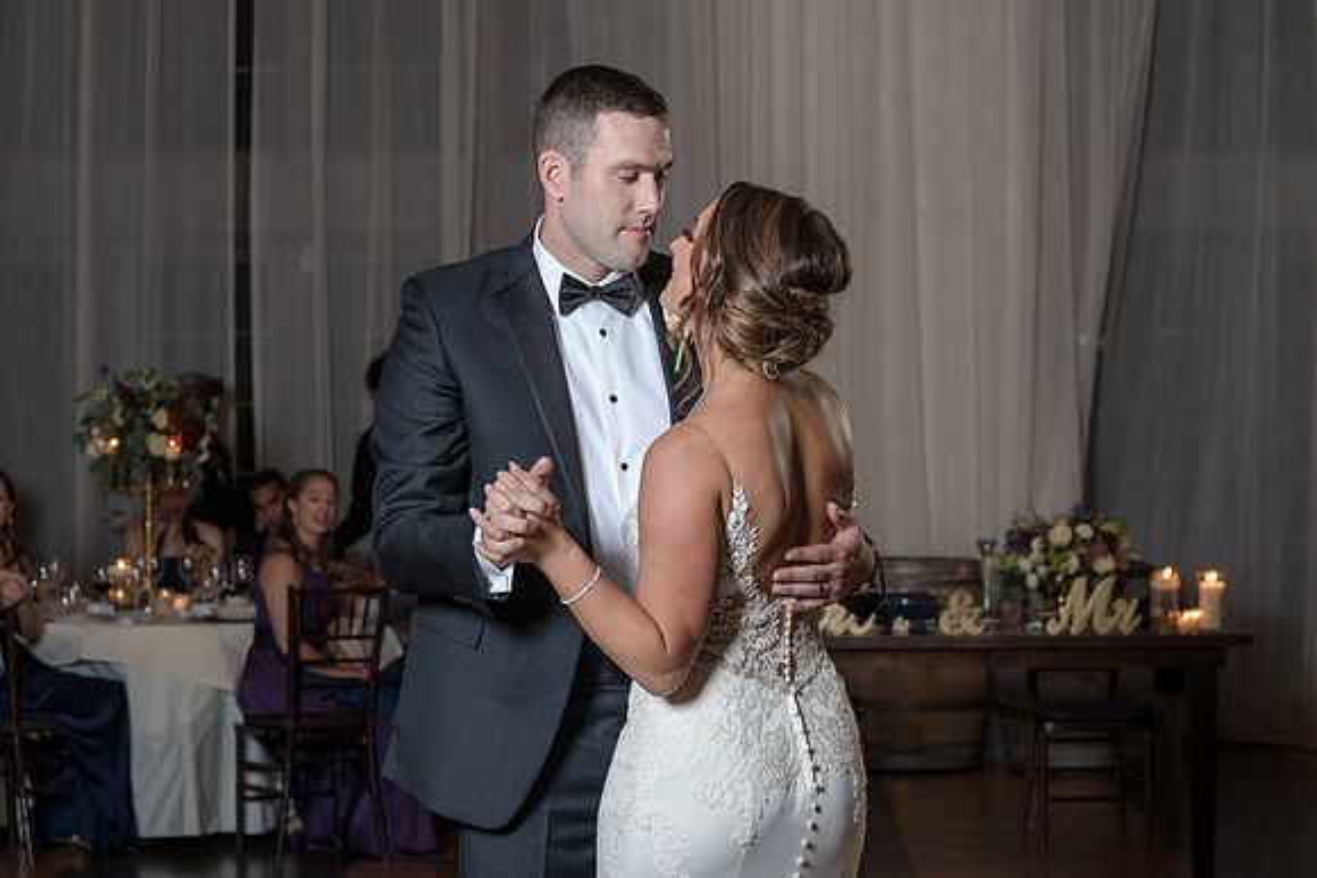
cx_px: 722
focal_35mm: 77
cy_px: 396
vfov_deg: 17.8
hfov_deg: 26.4
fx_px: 2810
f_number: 5.6
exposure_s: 1/100
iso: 2000
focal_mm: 70
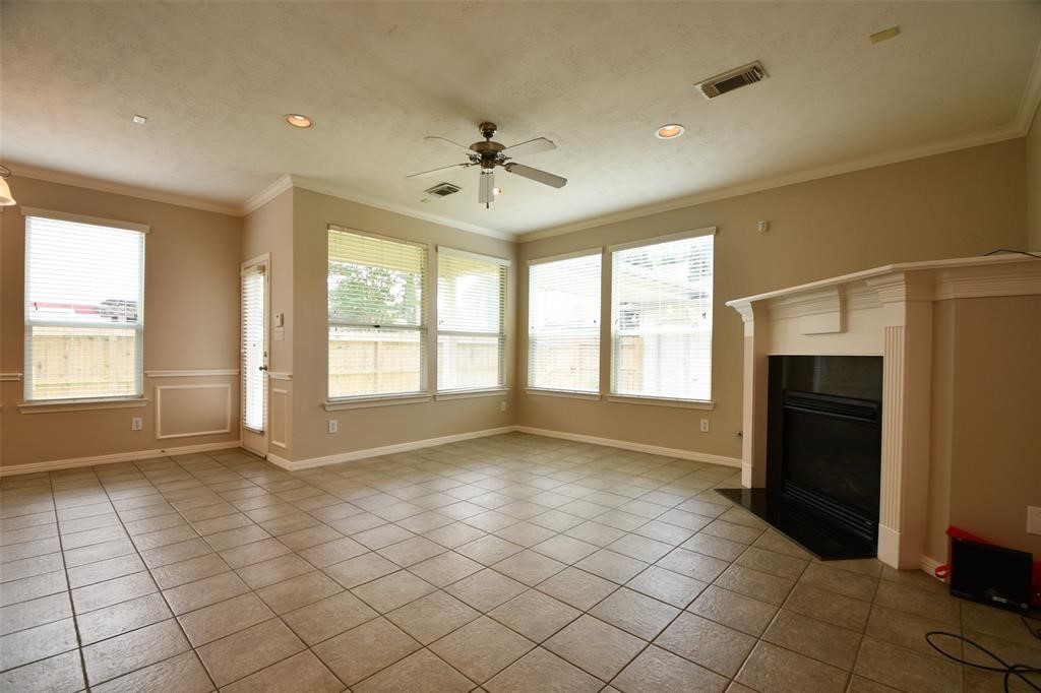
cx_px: 520
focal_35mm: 15
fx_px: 434
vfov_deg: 77.3
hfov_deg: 100.4
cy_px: 346
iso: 250
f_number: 4
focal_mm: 10
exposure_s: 1/60
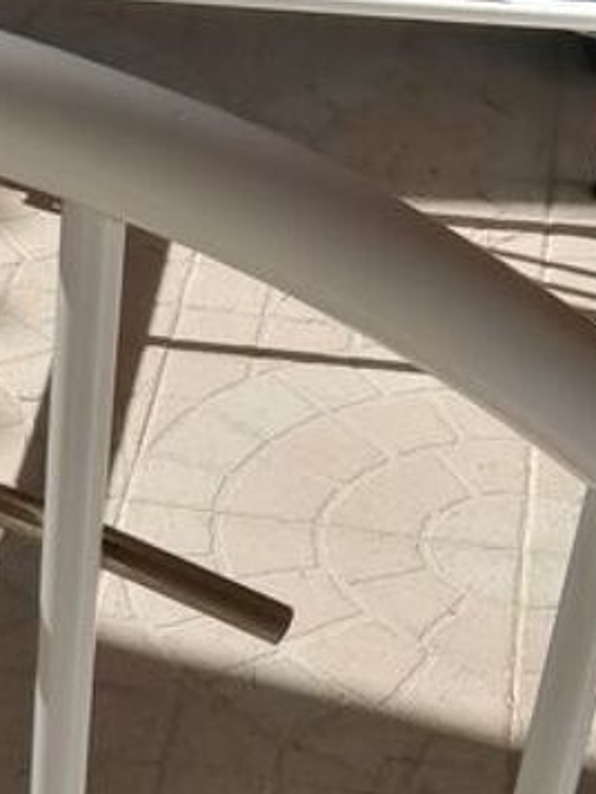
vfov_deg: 19.6
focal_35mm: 97
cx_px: -109
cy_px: 820
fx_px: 2225
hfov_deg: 14.8
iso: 50
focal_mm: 3.6
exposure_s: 1/1621
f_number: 1.8
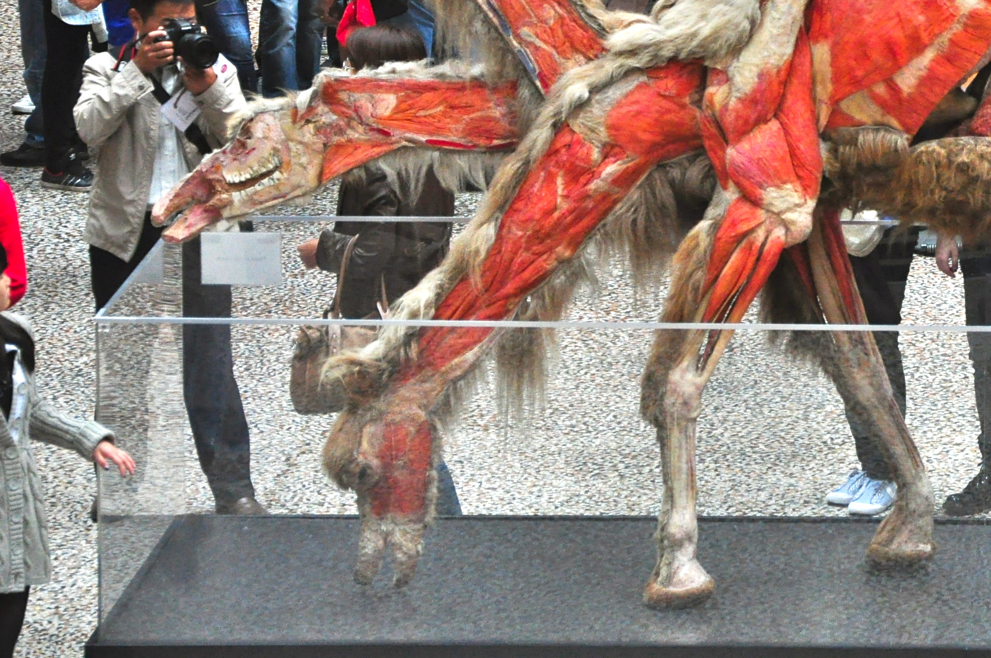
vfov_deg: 5.8
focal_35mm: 236
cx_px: 968
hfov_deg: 8.7
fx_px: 6489
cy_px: 151
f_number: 5.3
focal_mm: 80
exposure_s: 1/125
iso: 1000
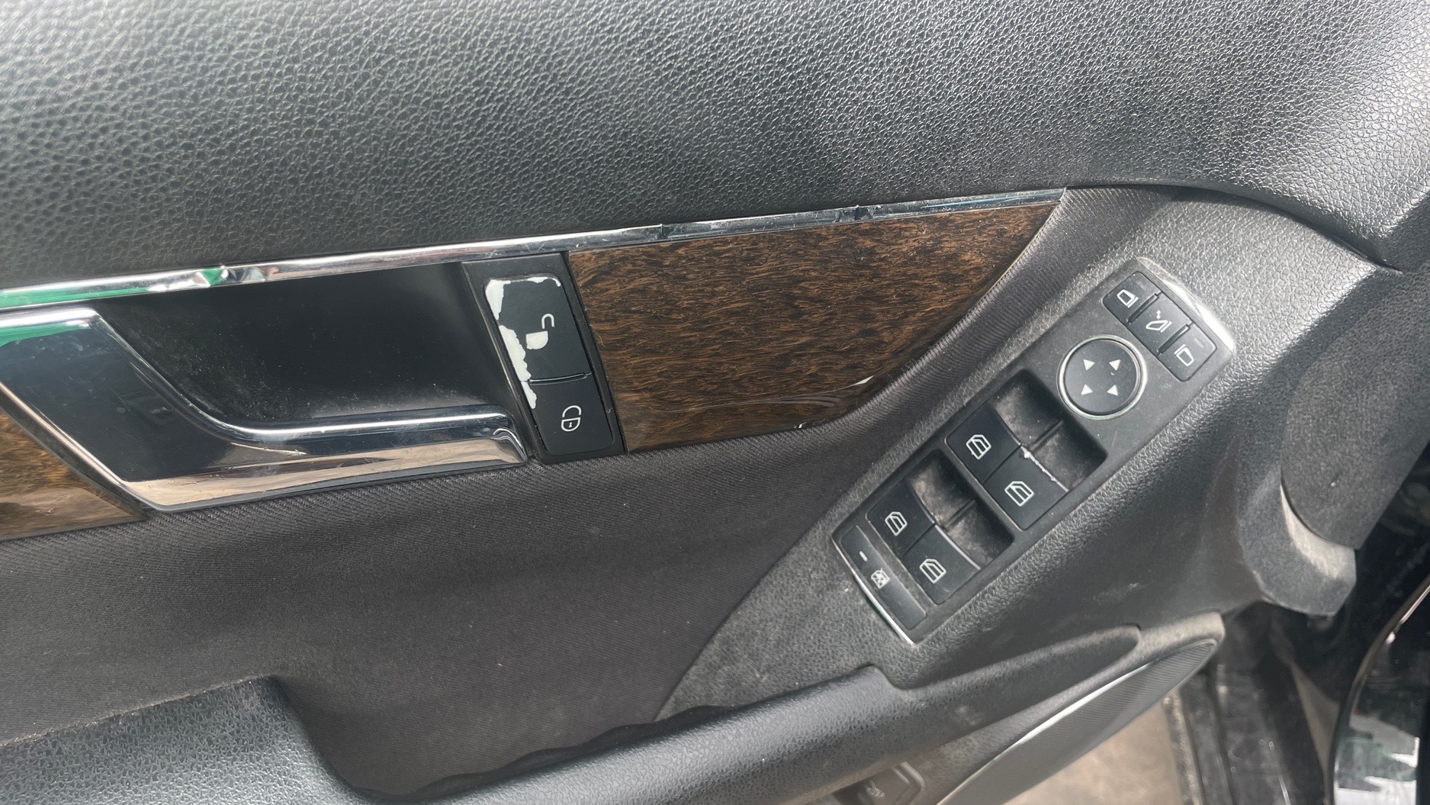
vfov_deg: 40.1
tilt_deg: -47.4
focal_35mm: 29
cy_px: 456
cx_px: 705
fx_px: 1100
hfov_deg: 66.1
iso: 32
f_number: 1.6
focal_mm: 4.2
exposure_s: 1/144
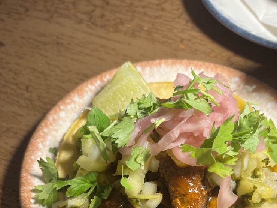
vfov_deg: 29.8
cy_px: 212
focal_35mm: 45
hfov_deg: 42.1
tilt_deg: -62.4
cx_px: 136
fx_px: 360
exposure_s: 1/60
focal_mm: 5.96
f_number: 1.6
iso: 125
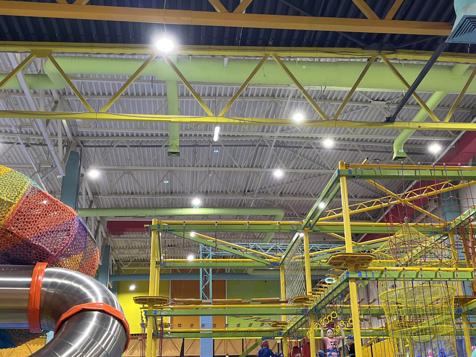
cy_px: 159
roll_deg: +2.9
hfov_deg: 42.1
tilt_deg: +22.4
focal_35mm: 45
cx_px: 247
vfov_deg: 32.2
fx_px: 619
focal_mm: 5.1
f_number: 1.6
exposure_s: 1/50
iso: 200
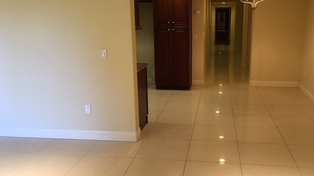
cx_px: 177
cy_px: 91
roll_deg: -0.2
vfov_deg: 31.9
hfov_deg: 53.9
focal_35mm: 37
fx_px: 308
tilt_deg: -12.8
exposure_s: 1/15
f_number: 2.2
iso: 25
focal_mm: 4.15
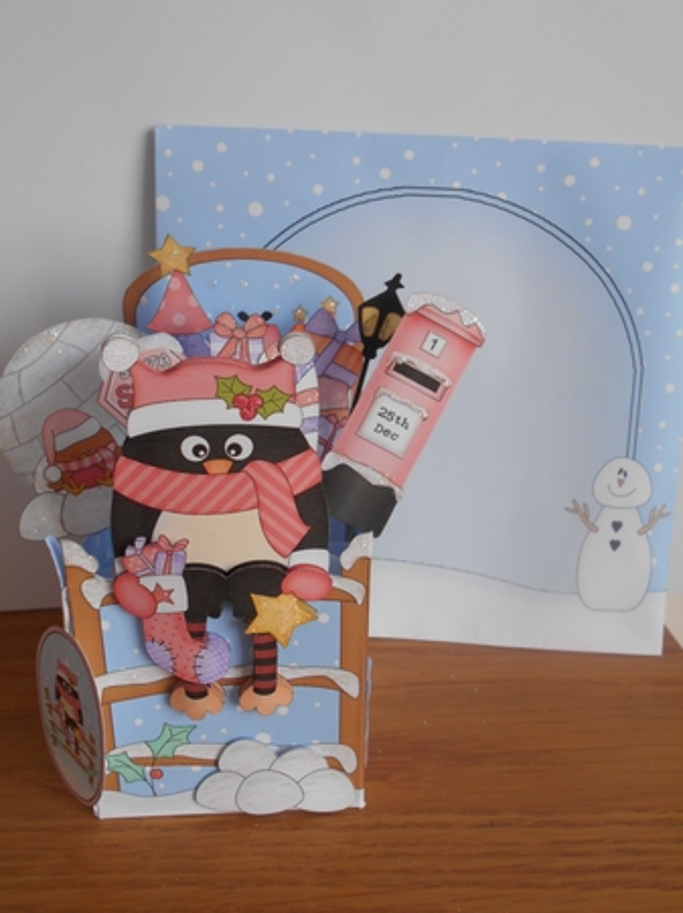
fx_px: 790
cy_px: 456
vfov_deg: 60.0
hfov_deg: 46.8
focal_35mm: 30
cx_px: 342
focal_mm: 5.1
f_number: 3.4
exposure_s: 1/30
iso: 180
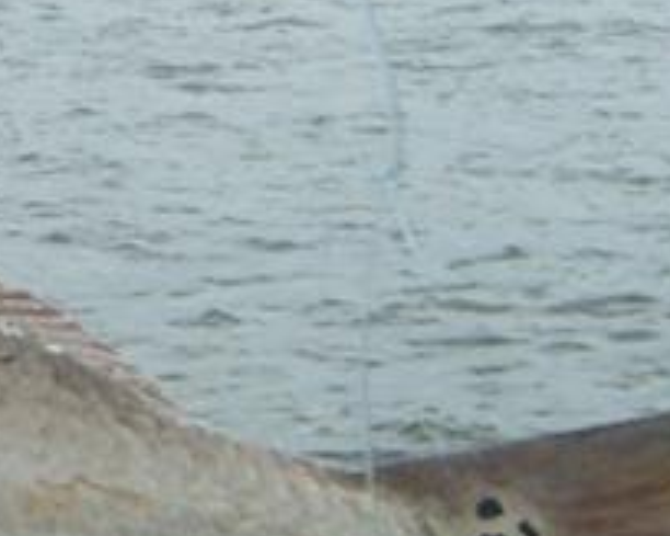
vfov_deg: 8.2
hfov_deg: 9.5
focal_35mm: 188
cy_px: 181
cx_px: -755
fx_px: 3726
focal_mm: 5.8
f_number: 7.1
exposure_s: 1/250
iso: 50
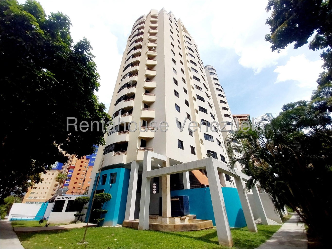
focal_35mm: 13
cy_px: 124
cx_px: 166
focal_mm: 1.3
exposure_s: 1/2055
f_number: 2.2
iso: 64
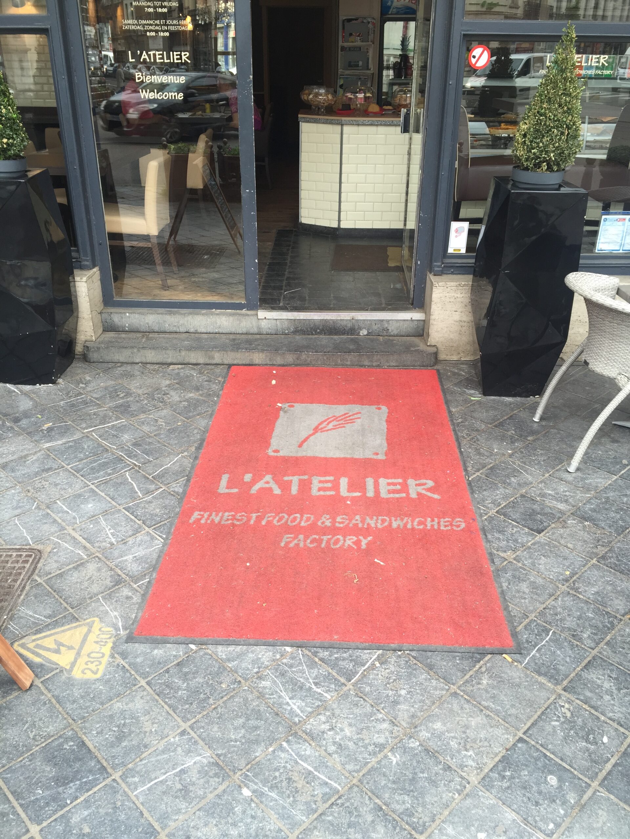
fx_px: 704
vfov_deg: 61.7
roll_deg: -0.5
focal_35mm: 29
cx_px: 315
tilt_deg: -26.4
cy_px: 420
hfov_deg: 48.2
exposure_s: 1/130
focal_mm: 4.15
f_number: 2.2
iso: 32
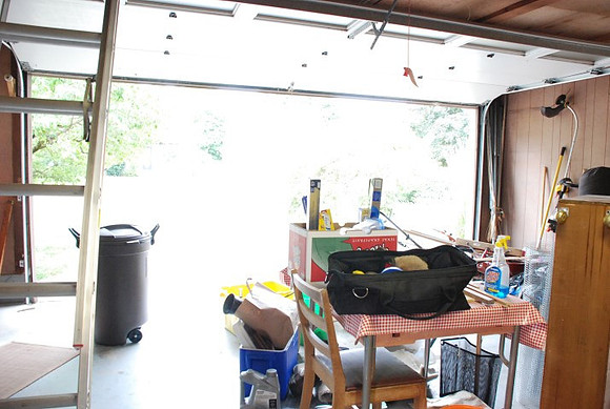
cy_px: 204
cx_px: 305
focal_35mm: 27
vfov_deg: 48.1
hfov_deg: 67.3
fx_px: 458
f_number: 4
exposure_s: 1/15
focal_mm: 18
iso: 1600
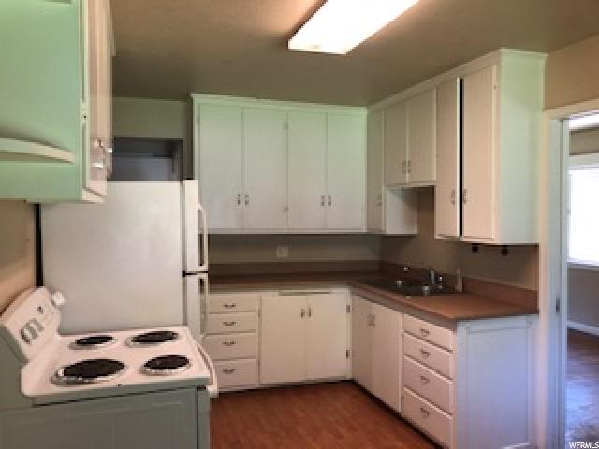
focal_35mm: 28
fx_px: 485
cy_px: 224
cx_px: 300
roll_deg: -0.5
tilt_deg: -3.3
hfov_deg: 63.4
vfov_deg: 49.7
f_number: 1.8
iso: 40
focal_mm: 3.99
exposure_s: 1/20
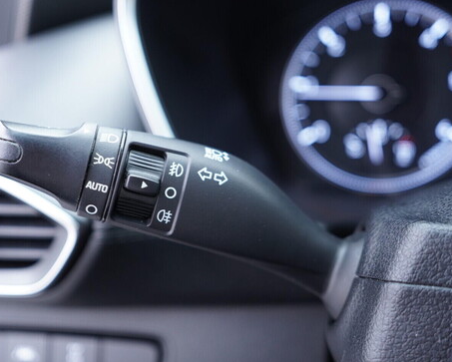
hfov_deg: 44.6
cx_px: 187
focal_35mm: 41
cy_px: 182
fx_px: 549
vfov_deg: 36.5
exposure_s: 1/40
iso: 500
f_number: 2.8
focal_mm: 24
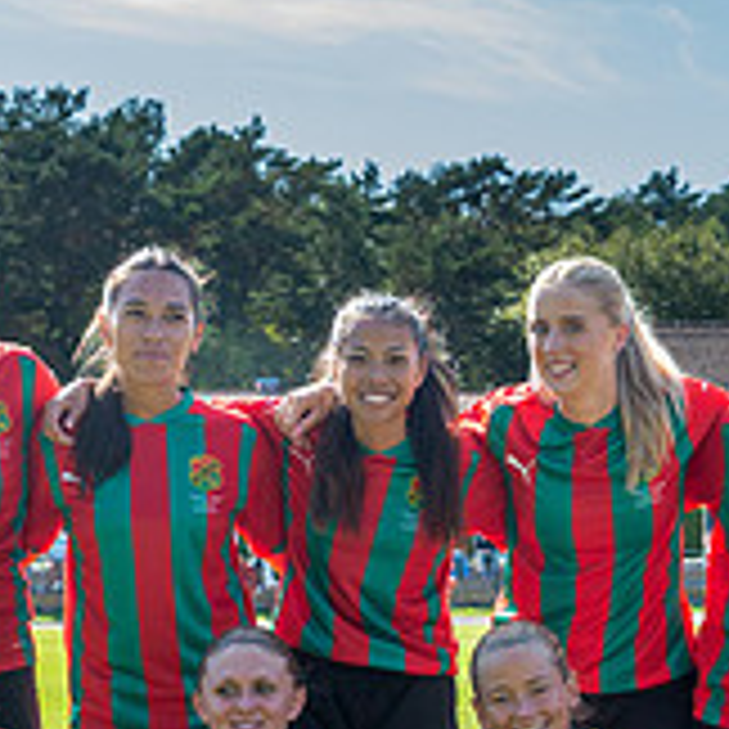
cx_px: 742
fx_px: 4146
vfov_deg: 10.0
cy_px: 776
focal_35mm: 174
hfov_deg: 10.0
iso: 720
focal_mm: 52
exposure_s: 1/1000
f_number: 5.6
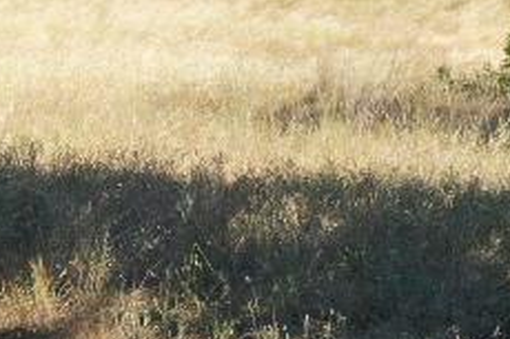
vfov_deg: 7.5
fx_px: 2591
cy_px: 58
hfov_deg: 9.5
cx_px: -856
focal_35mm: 183
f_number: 6.3
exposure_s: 1/160
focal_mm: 10.26
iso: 100
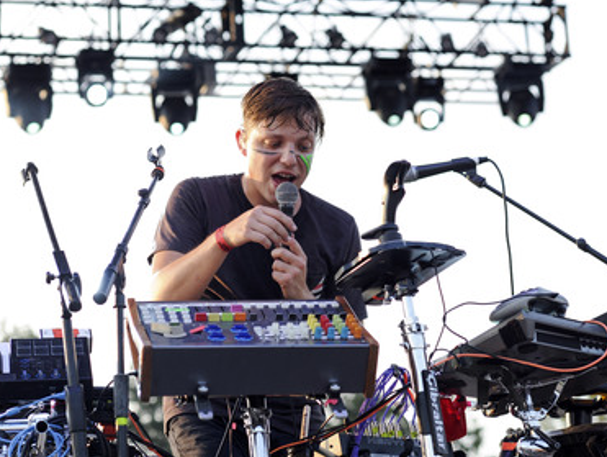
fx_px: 1738
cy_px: 234
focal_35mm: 99
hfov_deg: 19.8
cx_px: 278
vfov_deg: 15.0
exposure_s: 1/640
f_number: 5
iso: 400
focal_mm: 85
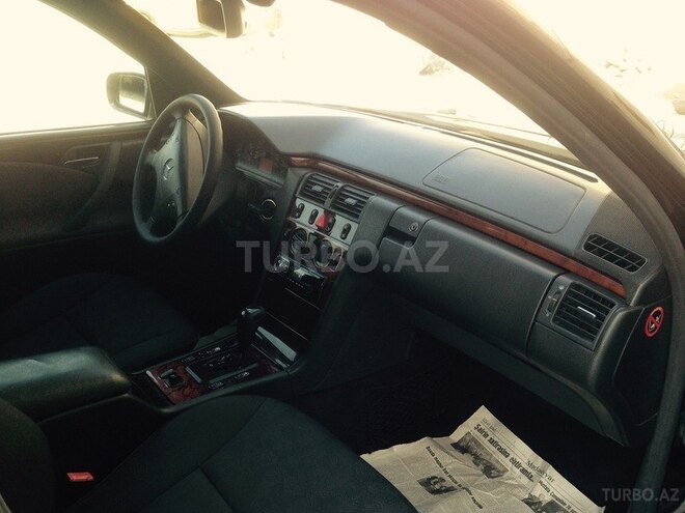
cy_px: 256
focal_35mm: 33
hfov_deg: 55.4
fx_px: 653
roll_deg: -3.0
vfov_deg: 42.9
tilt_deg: -20.5
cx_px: 342
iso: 50
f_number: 2.4
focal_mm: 4.12
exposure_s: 1/129
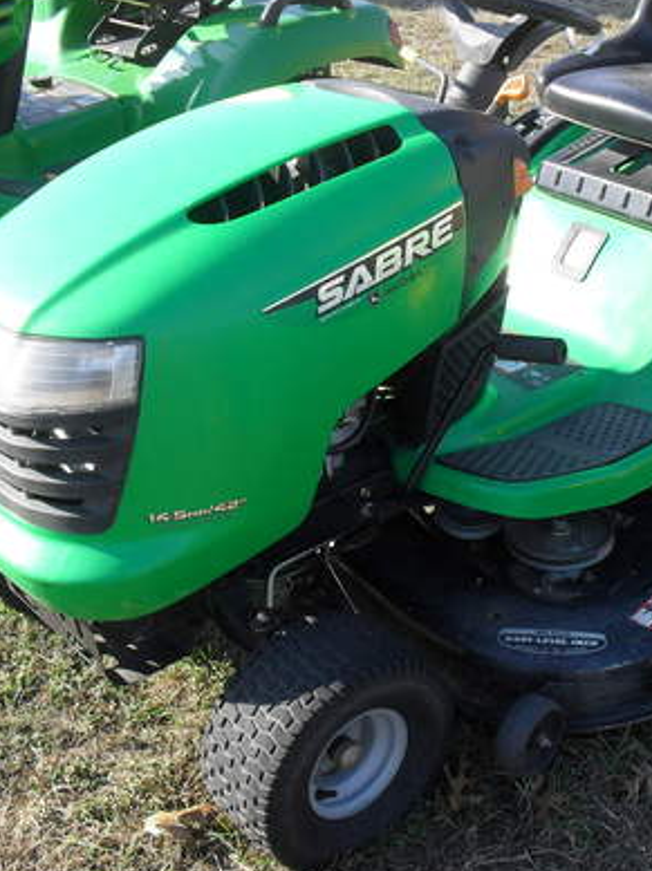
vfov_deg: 38.9
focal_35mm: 49
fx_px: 1233
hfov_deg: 29.3
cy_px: 425
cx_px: 462
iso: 100
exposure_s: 1/250
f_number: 3.2
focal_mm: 6.3
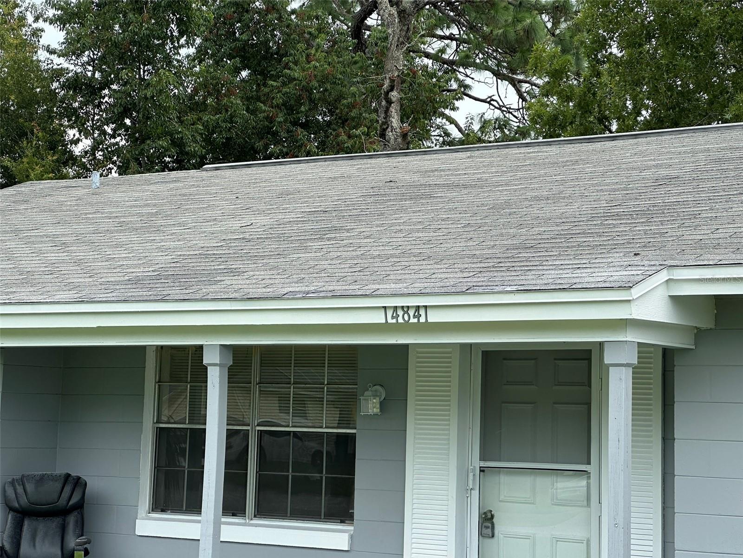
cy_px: 279
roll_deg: -1.7
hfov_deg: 25.3
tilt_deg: +6.2
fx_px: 1653
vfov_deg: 19.1
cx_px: 372
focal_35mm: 77
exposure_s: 1/181
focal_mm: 9
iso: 32
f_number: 2.8
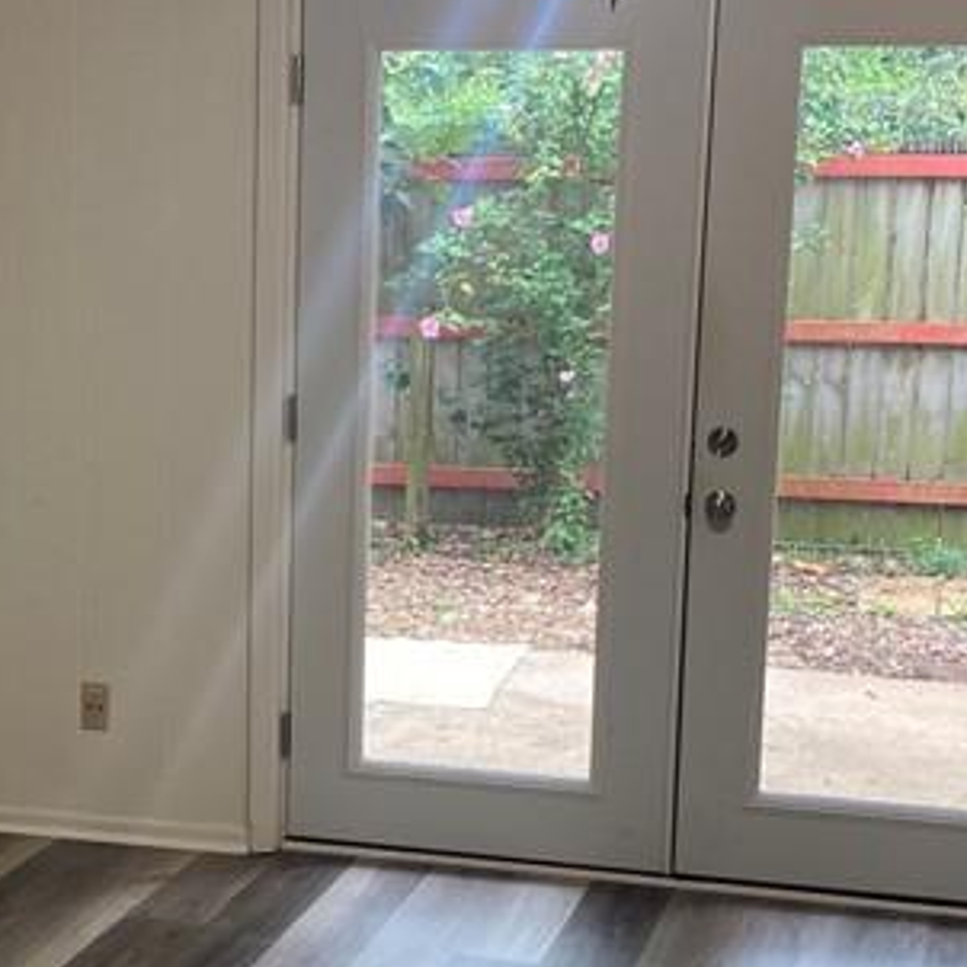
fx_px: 2465
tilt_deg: -11.7
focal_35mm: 78
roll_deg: -0.9
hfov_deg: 22.0
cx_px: 231
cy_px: 666
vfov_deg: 22.1
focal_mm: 4.25
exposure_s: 1/60
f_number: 1.8
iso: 64
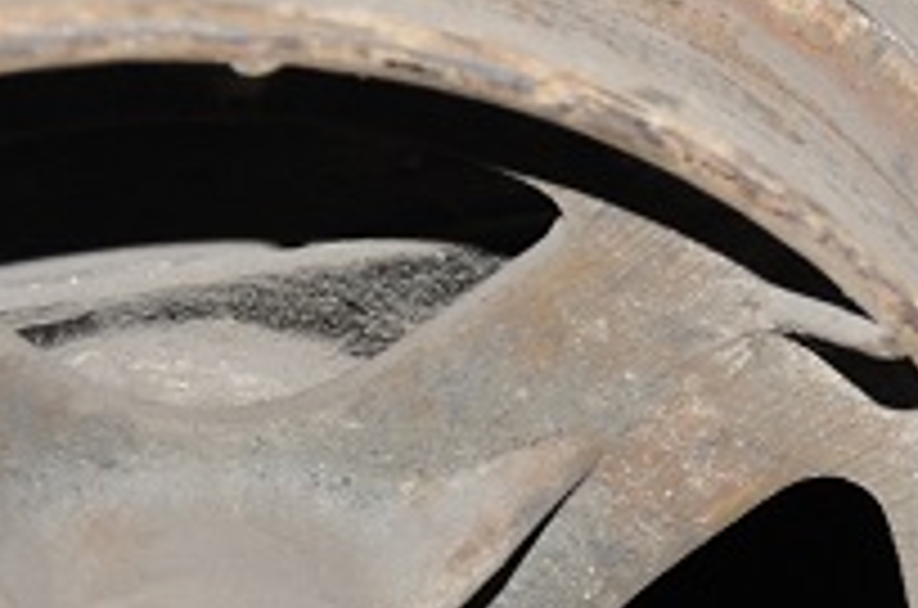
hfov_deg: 11.3
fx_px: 4096
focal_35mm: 161
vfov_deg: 8.5
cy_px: 363
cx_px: 1976
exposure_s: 1/60
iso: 200
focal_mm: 32
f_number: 5
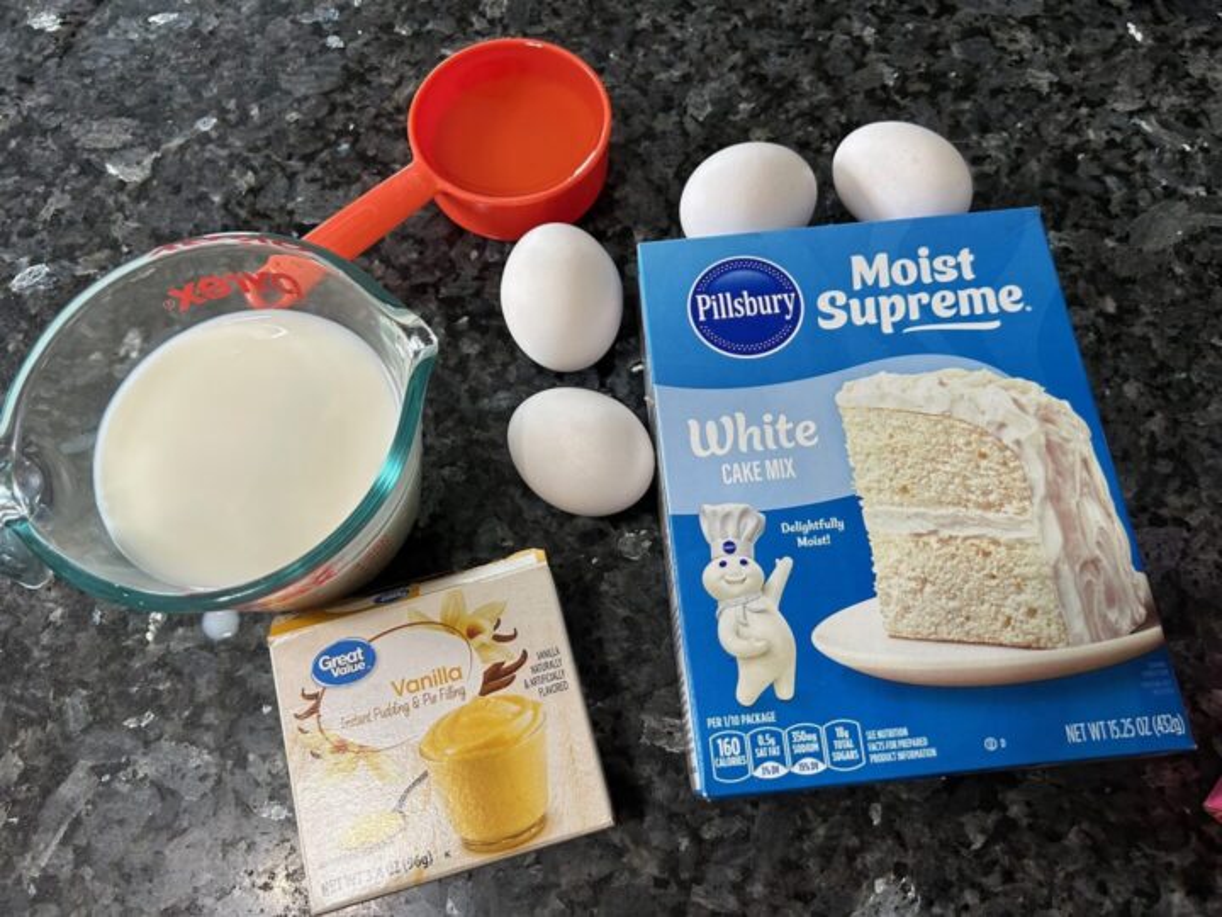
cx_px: 611
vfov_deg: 53.1
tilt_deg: -68.7
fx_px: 918
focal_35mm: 26
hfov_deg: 67.3
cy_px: 458
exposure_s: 1/60
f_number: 1.5
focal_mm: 5.7
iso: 125
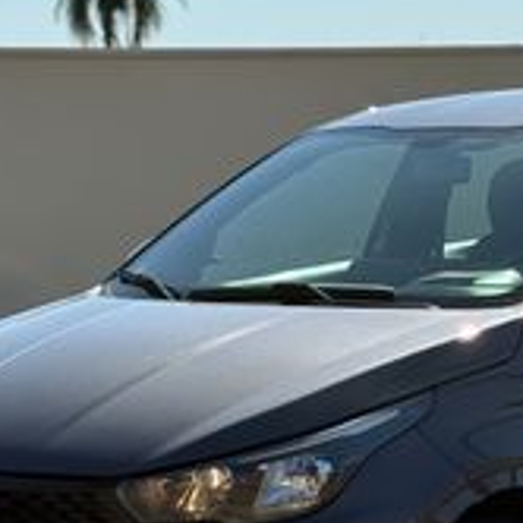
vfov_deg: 14.5
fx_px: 2051
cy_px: 410
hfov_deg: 14.4
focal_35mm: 120
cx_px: 454
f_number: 1.78
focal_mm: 6.76
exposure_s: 1/5587
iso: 100
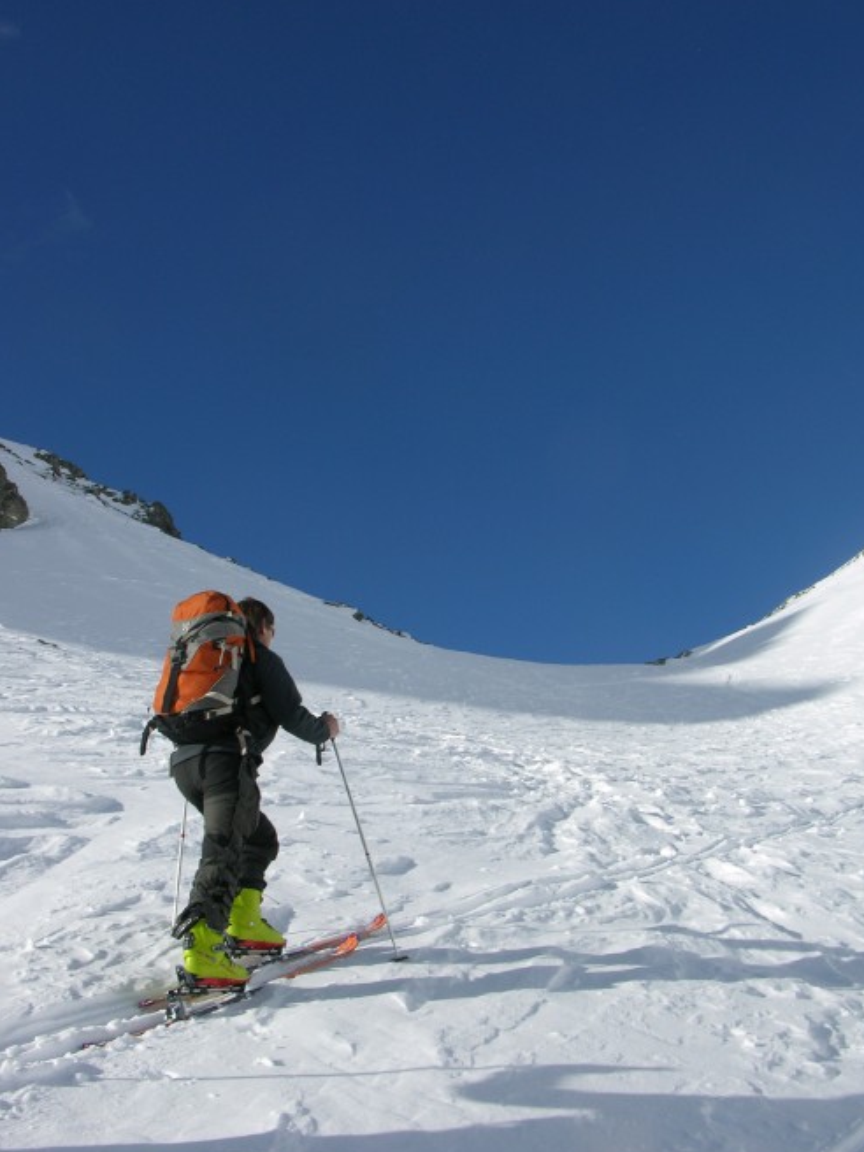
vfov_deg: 45.7
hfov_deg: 35.1
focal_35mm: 41
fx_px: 1364
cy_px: 613
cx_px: 392
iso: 50
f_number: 7.1
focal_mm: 8.9
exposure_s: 1/335
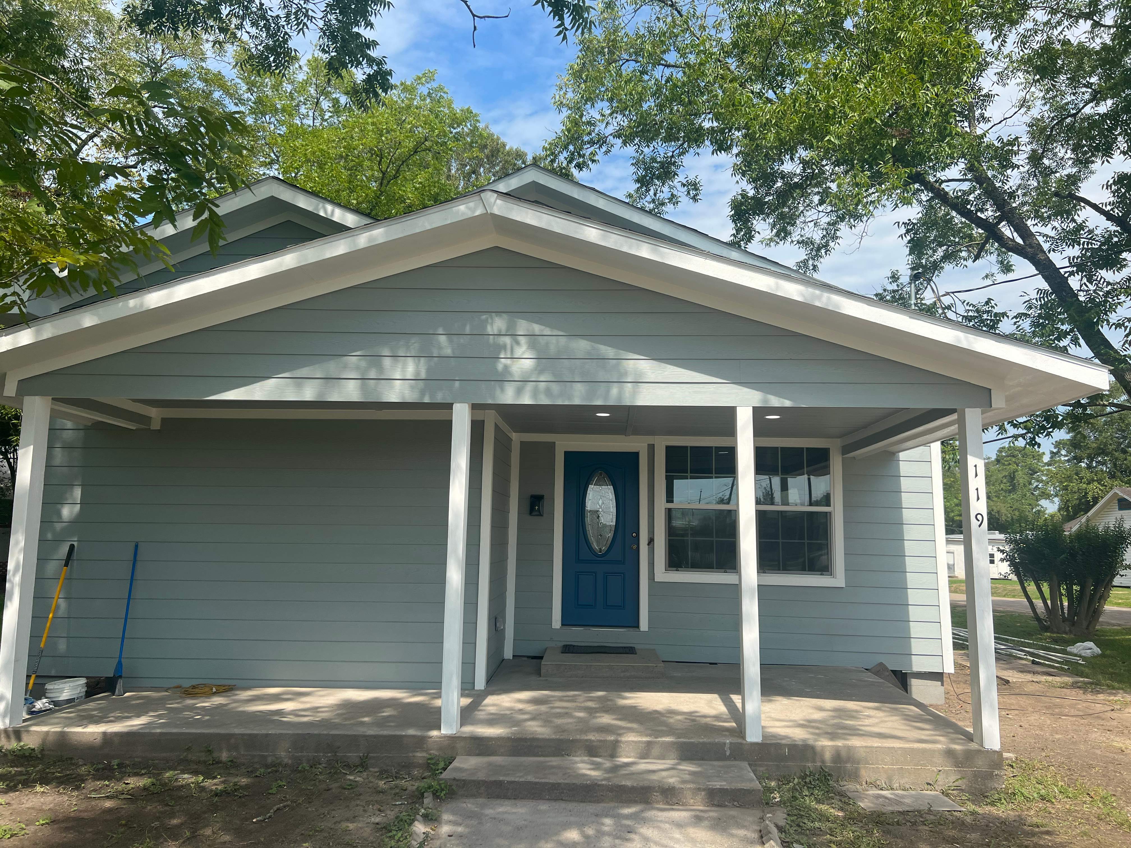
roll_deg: -0.9
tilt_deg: +7.7
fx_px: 849
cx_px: 566
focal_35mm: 26
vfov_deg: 53.1
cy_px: 424
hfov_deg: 67.3
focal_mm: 5.7
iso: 50
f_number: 1.5
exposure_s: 1/3165
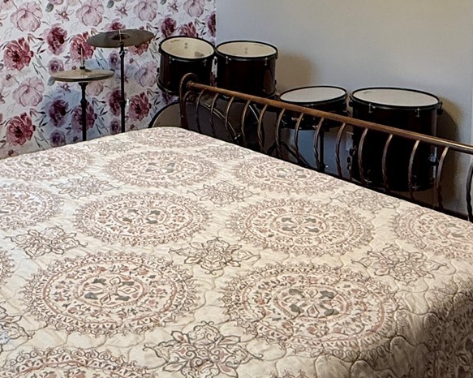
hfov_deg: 40.5
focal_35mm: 45
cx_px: 147
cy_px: 15
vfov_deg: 31.3
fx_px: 630
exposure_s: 1/60
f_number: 2.2
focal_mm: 2.22
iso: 250
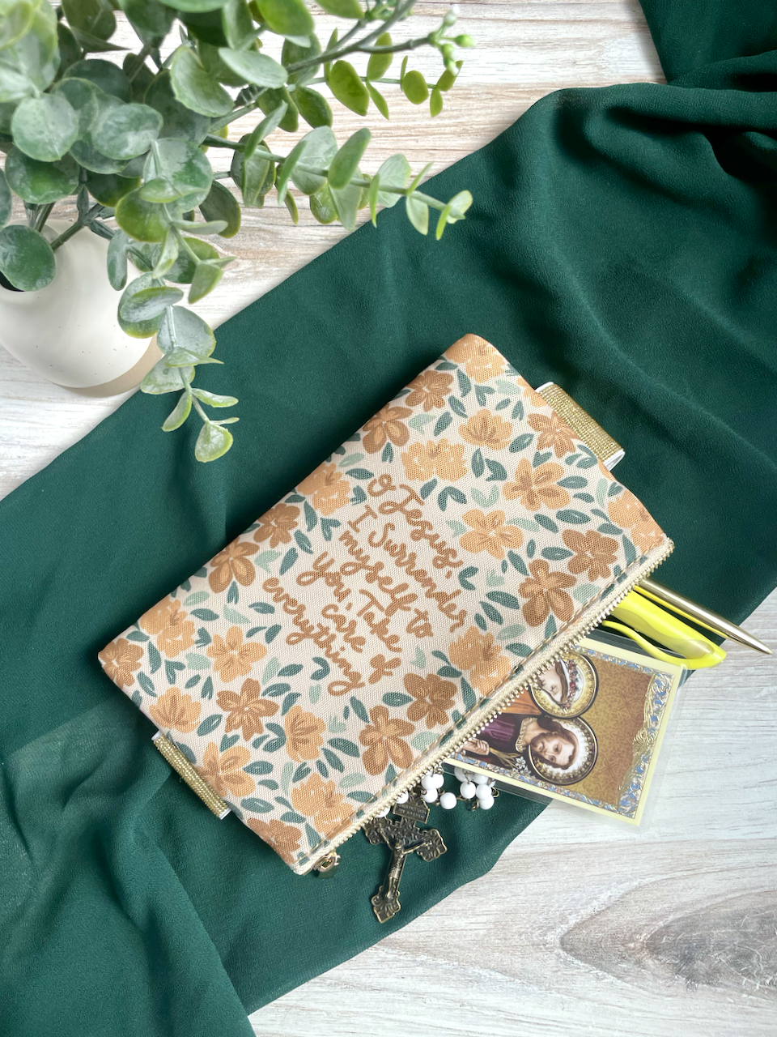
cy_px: 518
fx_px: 778
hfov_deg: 53.1
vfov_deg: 67.3
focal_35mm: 26
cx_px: 388
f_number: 1.6
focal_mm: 4.2
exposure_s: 1/1043
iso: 32
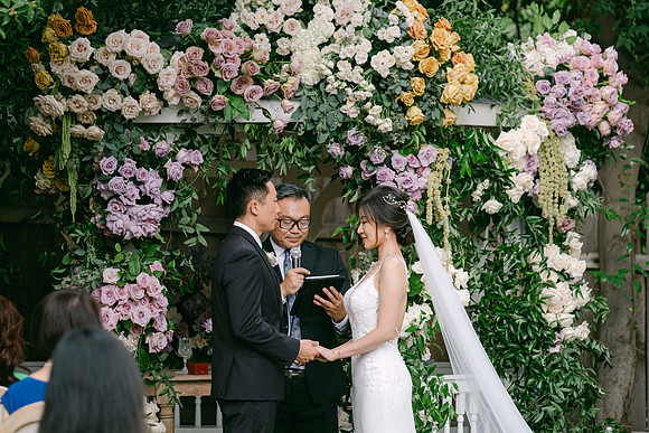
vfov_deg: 7.1
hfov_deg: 10.6
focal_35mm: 194
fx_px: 3498
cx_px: 324
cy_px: 216
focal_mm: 129.2
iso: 320
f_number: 2.8
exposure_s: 1/200
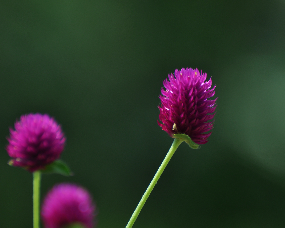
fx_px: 5364
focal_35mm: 636
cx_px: 142
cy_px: 157
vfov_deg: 2.4
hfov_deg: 3.0
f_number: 8
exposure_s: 1/250
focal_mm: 300
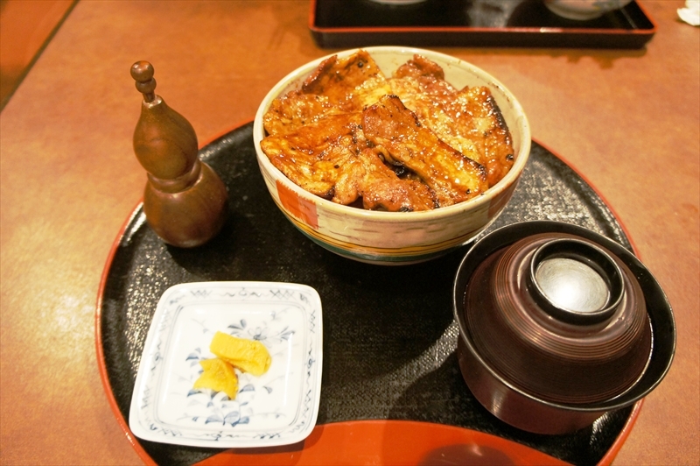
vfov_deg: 47.9
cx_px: 350
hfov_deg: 67.4
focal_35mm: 27
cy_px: 233
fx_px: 525
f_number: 3.5
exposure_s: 1/40
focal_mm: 18
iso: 1600
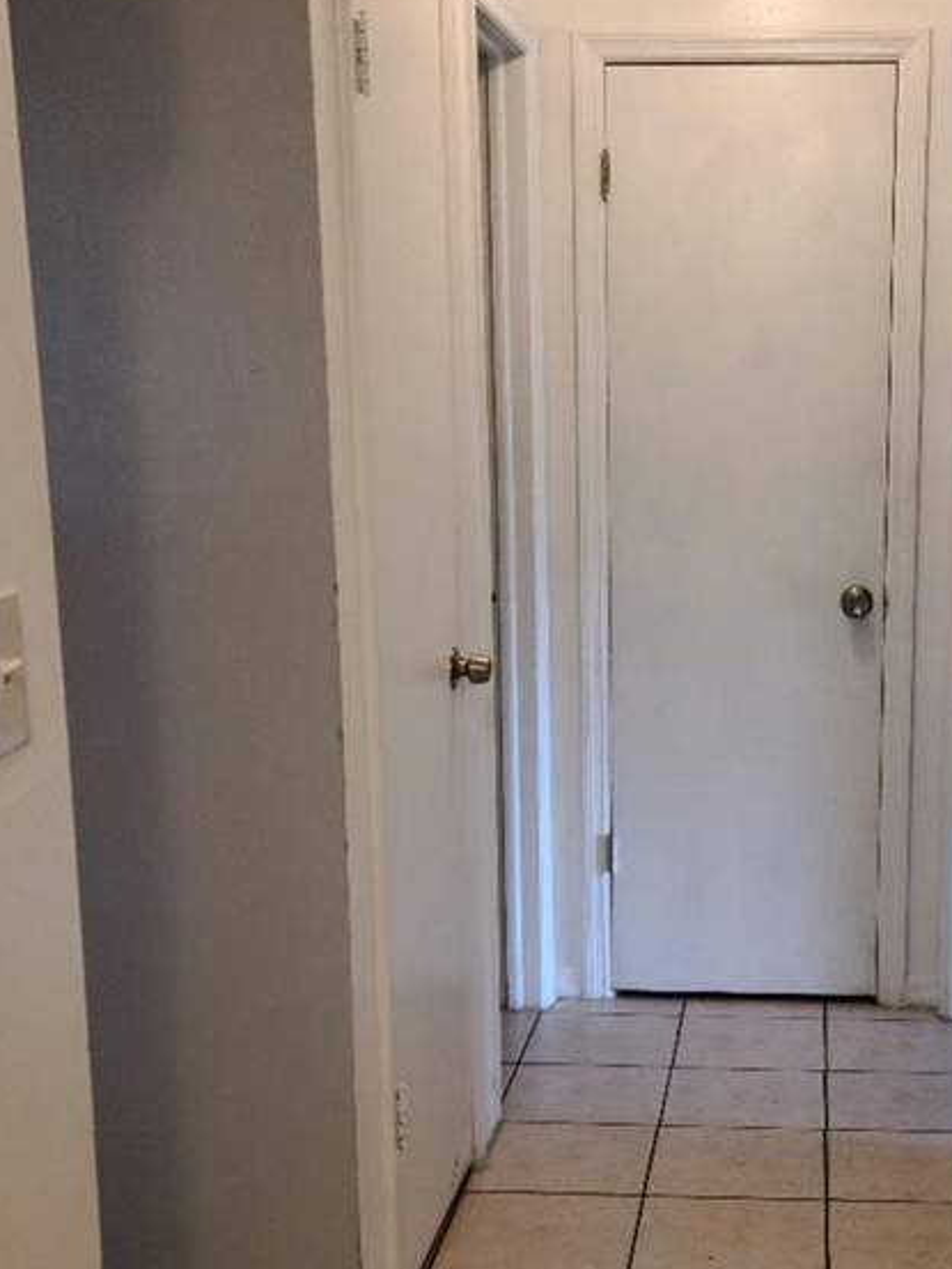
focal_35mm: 54
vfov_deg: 35.5
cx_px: 727
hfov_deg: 26.7
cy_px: 730
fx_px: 1979
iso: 125
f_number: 2
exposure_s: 1/60.2
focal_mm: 5.9
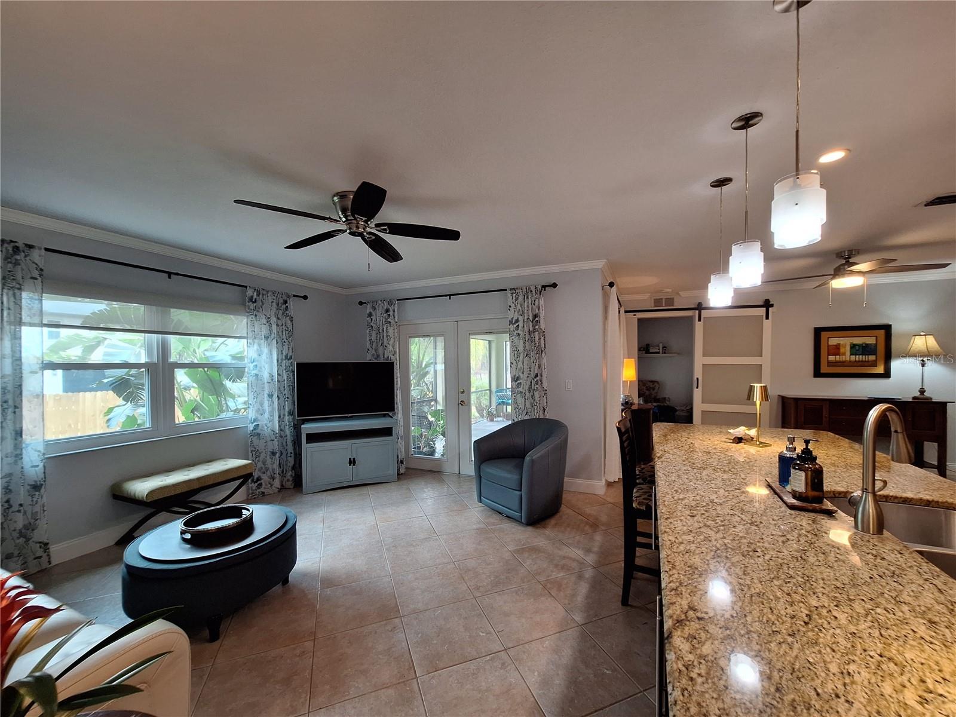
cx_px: 478
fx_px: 359
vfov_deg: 89.9
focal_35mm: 13
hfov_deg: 106.2
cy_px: 358
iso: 80
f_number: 2.2
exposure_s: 1/40
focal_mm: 1.74
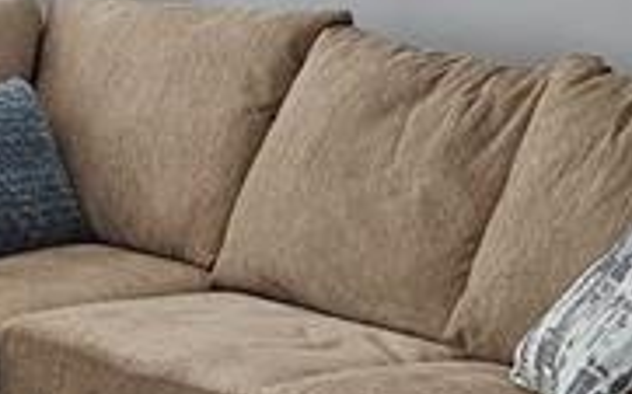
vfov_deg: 9.5
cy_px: 275
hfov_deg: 15.1
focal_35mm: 138
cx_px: 192
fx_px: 2376
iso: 320
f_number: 1.8
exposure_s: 1/120
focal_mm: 5.4
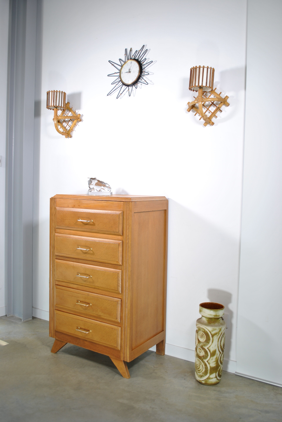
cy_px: 211
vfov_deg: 57.2
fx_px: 387
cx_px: 141
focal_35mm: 33
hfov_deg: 40.1
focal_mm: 22
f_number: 3.8
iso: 100
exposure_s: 1/20
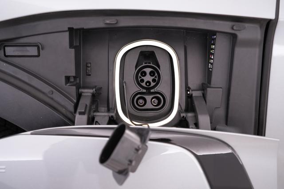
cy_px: 94
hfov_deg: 65.5
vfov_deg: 46.4
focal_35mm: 28
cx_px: 142
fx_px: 221
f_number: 2.8
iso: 1000
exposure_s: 1/30
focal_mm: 28
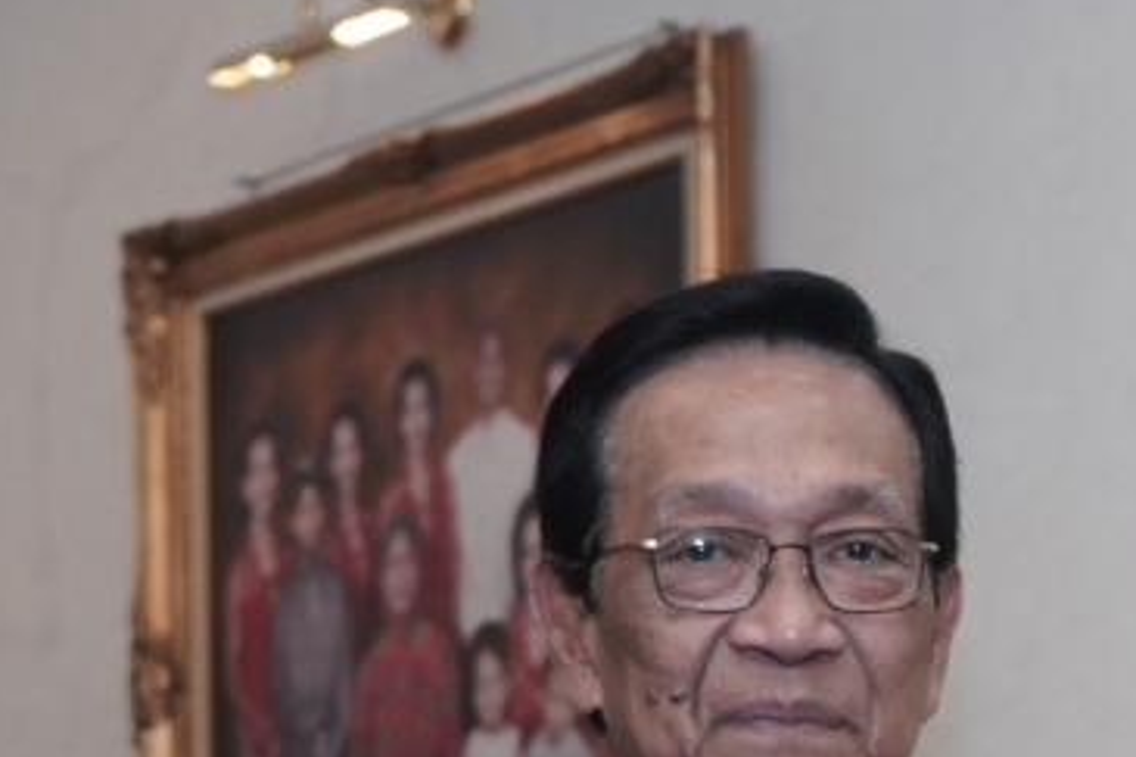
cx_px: 1326
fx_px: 5204
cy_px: 1245
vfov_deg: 8.1
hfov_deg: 12.2
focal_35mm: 165
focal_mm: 47
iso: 2500
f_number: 4.5
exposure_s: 1/160
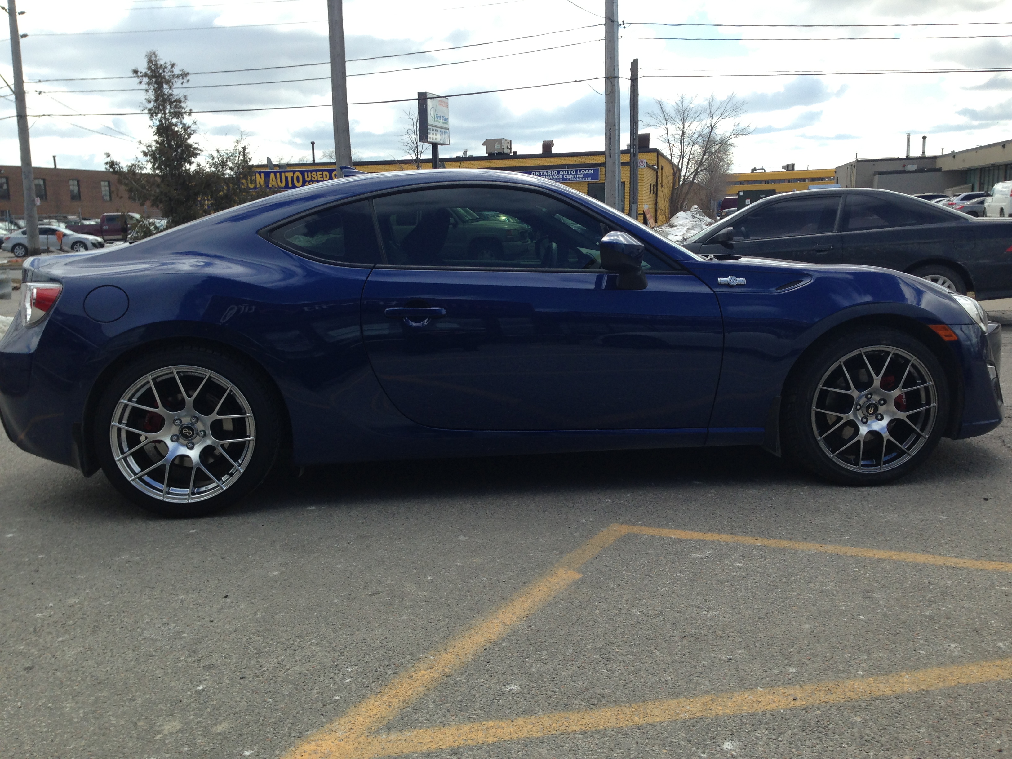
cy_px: 380
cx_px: 506
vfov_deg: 42.9
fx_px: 965
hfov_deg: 55.4
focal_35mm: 33
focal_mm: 4.13
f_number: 2.4
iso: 50
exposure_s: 1/1106
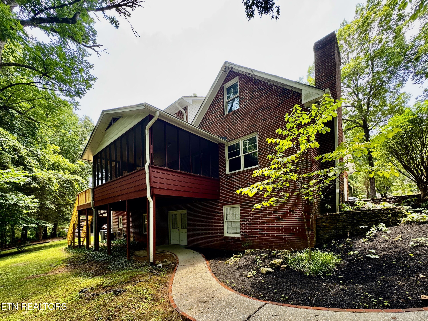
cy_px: 160
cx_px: 214
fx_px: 173
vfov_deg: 85.7
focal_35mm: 14
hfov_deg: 102.1
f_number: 2.2
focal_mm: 2.22
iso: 64
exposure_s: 1/99
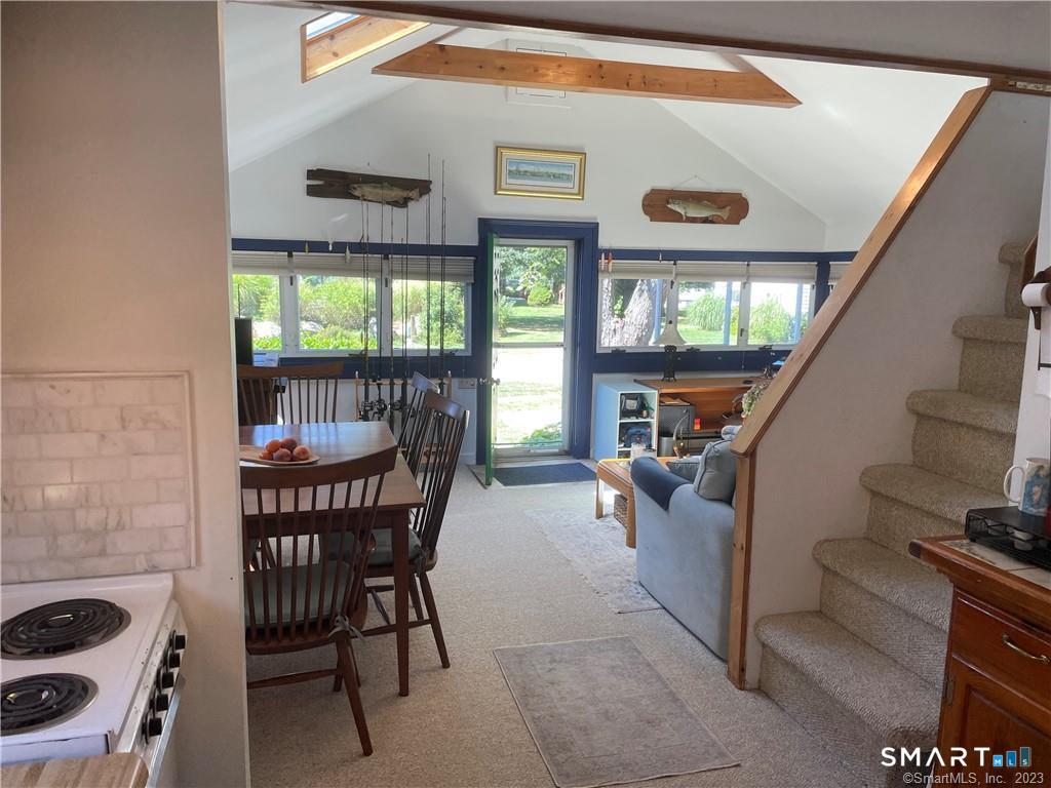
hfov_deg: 67.3
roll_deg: -1.3
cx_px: 526
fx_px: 789
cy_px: 394
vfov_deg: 53.1
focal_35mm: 26
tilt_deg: -8.1
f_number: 1.6
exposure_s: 1/120
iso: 50
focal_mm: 4.2
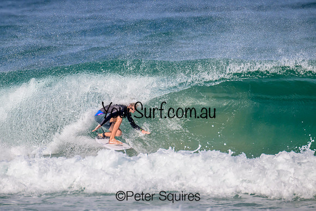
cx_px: 135
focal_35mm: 914
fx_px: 8026
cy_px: 90
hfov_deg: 2.3
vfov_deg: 1.5
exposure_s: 1/2000
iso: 720
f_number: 11
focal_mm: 800
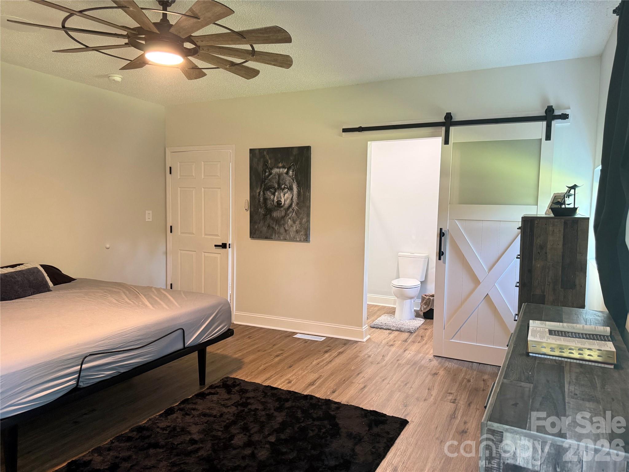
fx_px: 436
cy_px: 236
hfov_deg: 71.6
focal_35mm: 24
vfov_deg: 56.8
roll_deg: -1.1
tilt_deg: -4.6
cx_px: 314
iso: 400
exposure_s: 1/60
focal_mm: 6.76
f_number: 1.78
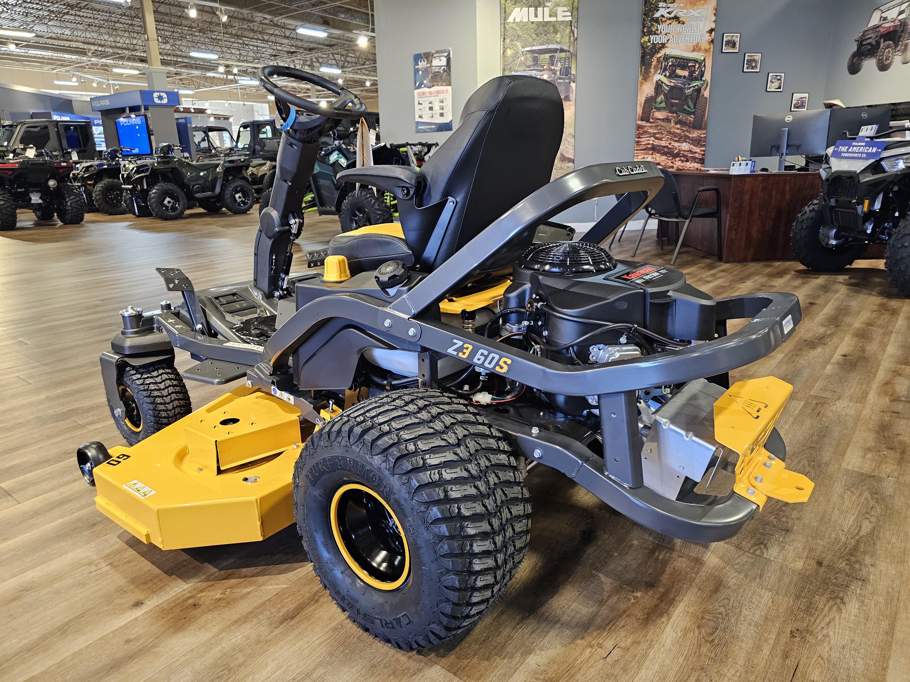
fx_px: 605
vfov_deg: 58.9
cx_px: 455
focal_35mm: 23
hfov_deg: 73.9
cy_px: 341
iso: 1000
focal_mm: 6.3
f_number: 1.7
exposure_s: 1/120
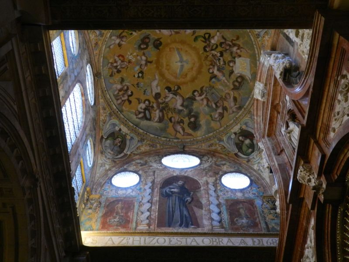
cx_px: 174
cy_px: 131
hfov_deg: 49.0
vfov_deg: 37.7
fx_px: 383
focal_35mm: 38
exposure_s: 1/30
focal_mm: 6.7
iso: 800
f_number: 4
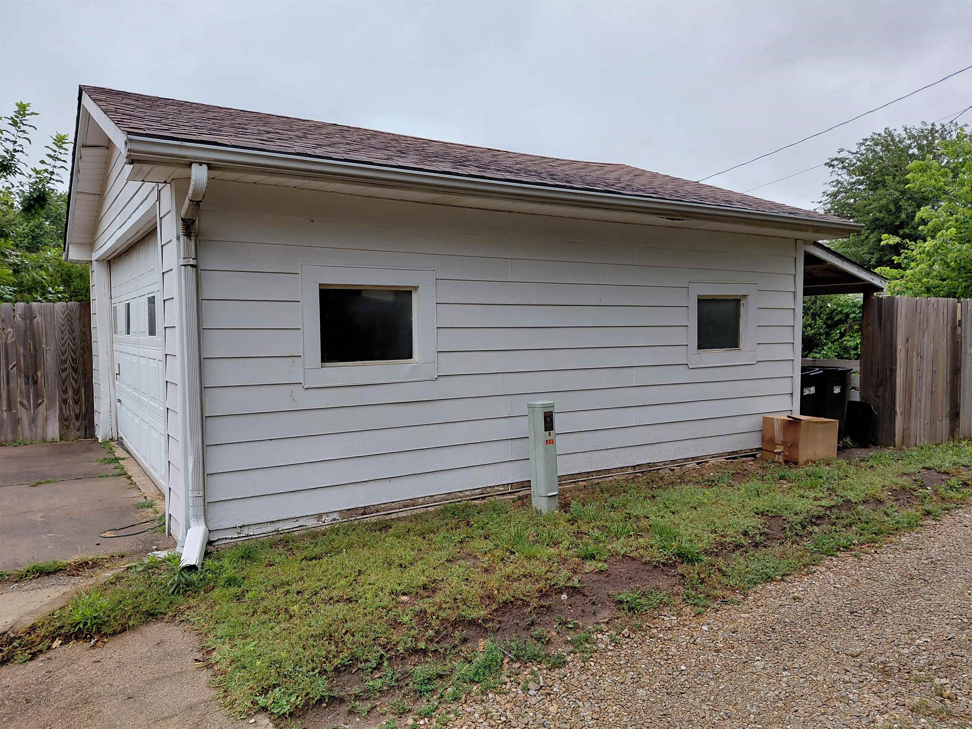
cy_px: 364
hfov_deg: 69.4
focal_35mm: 25
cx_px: 486
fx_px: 702
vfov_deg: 54.9
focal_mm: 4.69
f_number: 1.8
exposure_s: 1/554
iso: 50
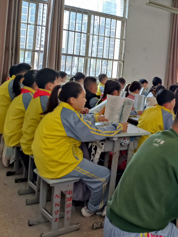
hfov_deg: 29.2
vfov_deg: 41.7
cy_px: 84
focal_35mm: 45
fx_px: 308
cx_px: 193
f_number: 1.79
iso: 284
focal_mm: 4.71
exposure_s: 1/100
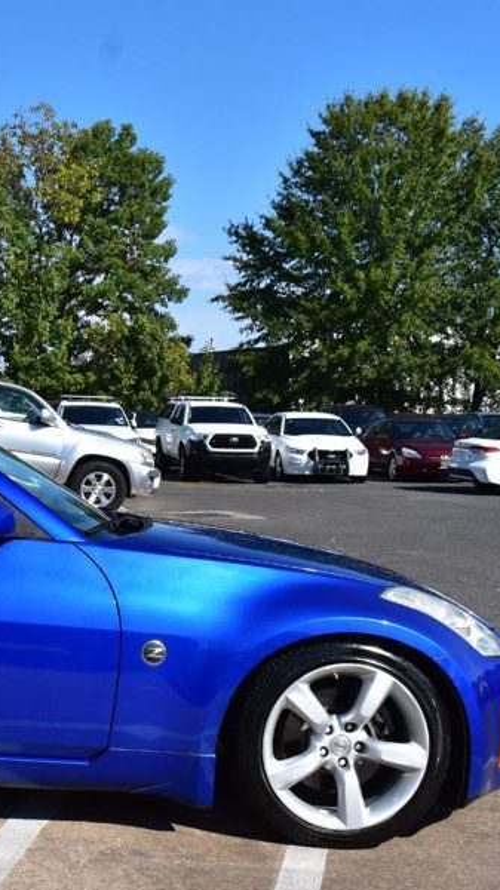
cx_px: -153
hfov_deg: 18.9
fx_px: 1392
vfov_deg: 35.4
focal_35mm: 59
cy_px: 481
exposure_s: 1/500
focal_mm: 22
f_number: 11
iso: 280
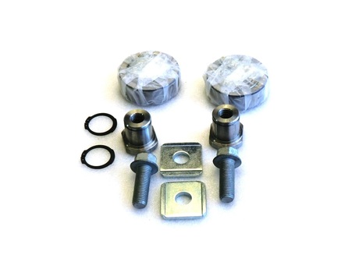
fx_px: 643
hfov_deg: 31.2
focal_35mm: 62
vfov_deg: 23.7
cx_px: 180
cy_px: 134
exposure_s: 1/60
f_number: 4.3
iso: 160
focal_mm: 11.16
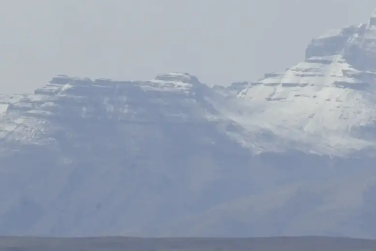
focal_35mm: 981
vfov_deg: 1.4
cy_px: 61
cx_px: 555
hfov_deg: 2.1
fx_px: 10249
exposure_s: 1/1000
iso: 1250
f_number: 16
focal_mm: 300
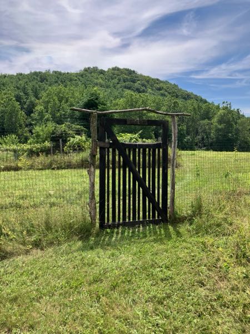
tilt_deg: -3.6
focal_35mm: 28
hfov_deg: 49.7
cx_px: 125
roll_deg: -1.0
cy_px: 167
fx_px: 270
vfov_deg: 63.4
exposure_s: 1/1567
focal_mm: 3.99
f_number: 1.8
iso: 32
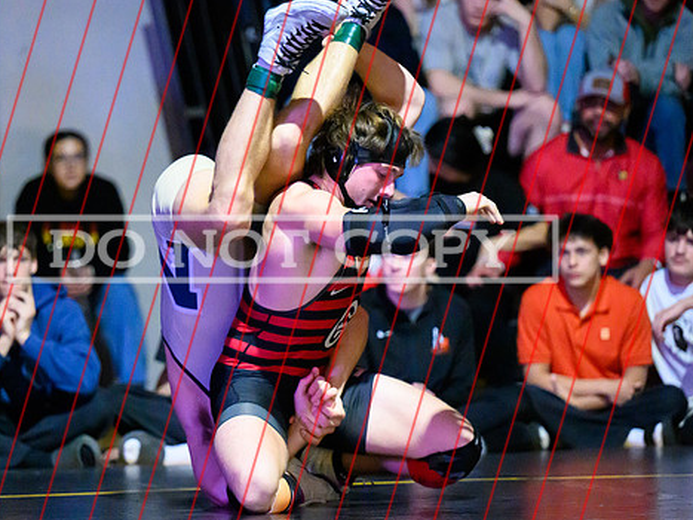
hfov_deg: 8.7
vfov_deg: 6.5
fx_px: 4563
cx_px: 296
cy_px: 312
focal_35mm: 228
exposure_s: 1/500
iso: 12800
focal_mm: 160
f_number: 2.8
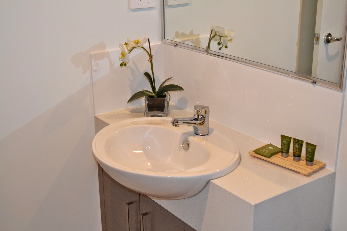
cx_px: 174
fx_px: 506
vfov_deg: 25.7
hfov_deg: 37.9
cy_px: 116
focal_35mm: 52
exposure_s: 1/60
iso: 1600
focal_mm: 35
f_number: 5
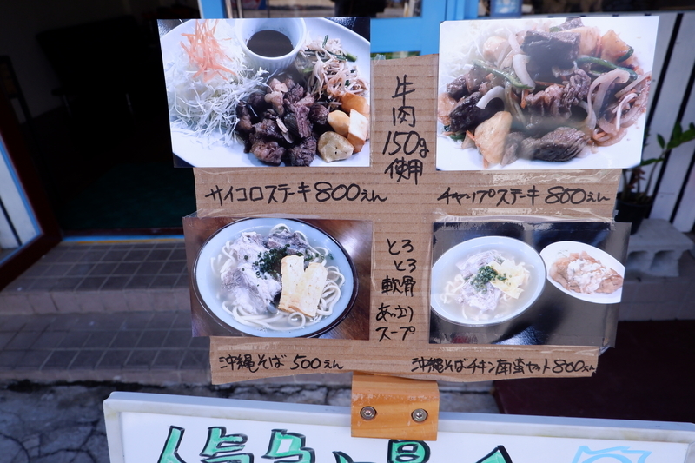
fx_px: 444
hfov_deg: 76.1
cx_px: 348
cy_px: 232
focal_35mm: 23
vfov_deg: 55.1
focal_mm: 15
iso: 800
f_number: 8
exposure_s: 1/420
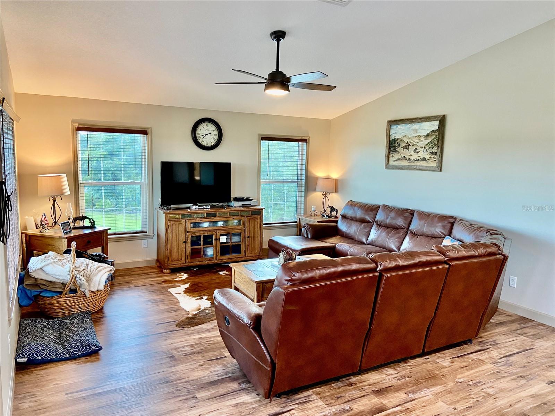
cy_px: 208
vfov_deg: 53.1
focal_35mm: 26
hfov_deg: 67.3
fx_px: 417
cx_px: 278
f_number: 1.8
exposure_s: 1/60
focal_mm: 4.25
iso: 250
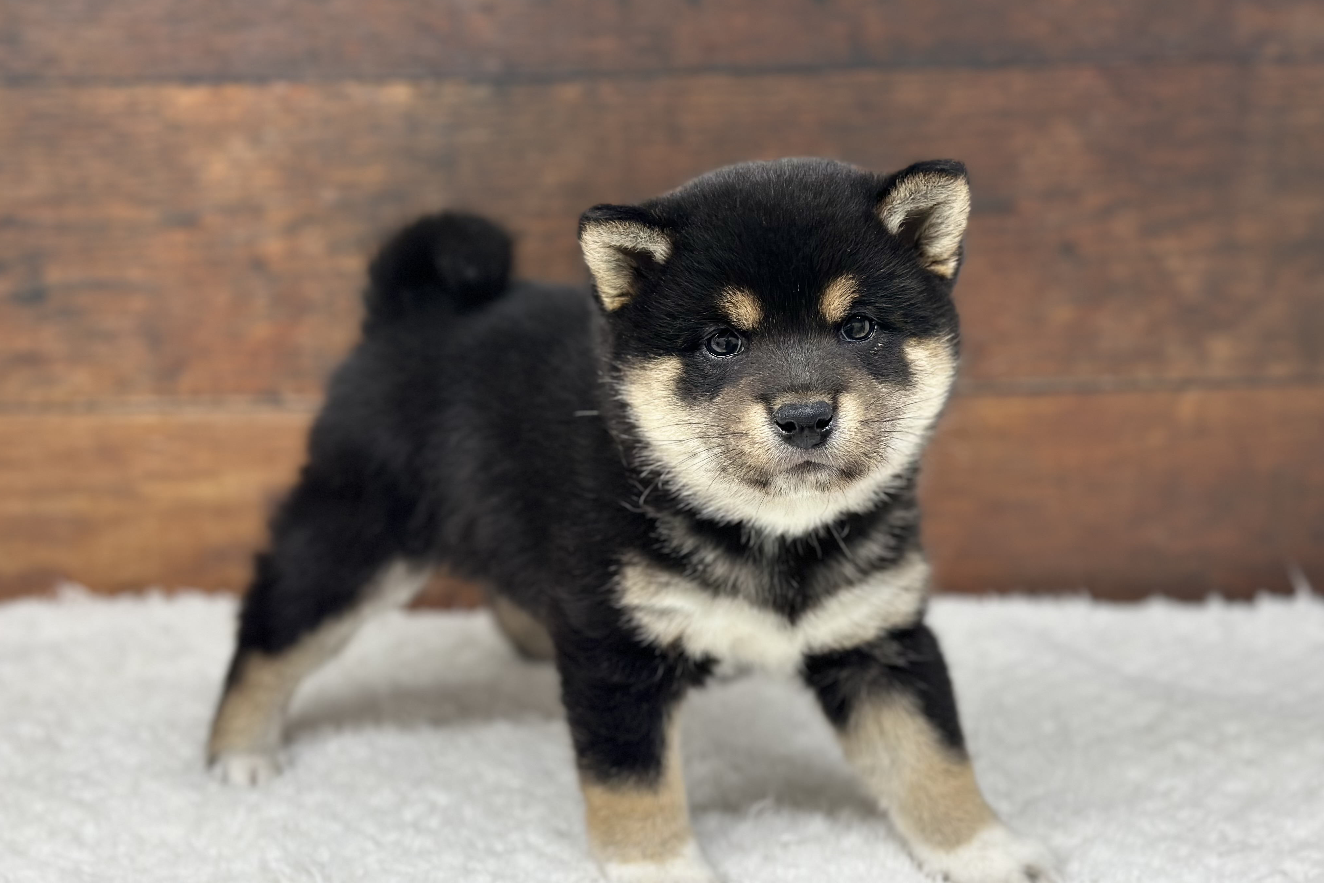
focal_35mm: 50
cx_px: 662
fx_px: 1839
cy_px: 493
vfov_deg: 27.0
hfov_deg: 39.6
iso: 125
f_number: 1.78
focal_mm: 6.86
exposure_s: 1/113
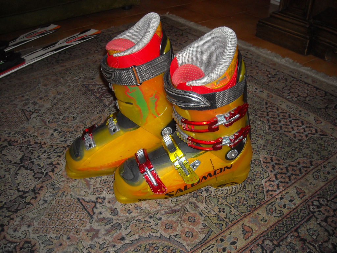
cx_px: 168
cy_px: 126
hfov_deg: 52.6
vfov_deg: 40.7
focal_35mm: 35
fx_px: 341
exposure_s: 1/60
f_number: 2.8
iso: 200
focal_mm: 5.7
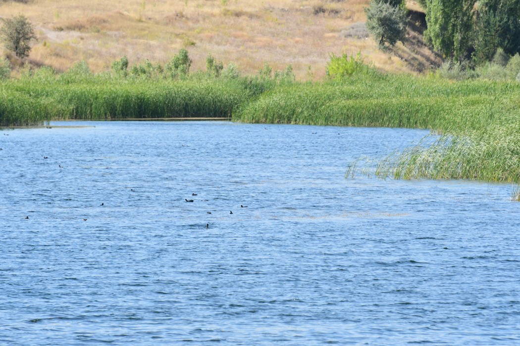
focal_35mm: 450
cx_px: 260
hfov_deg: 4.6
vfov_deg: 3.1
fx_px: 6499
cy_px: 173
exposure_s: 1/500
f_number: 9
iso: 400
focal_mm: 300
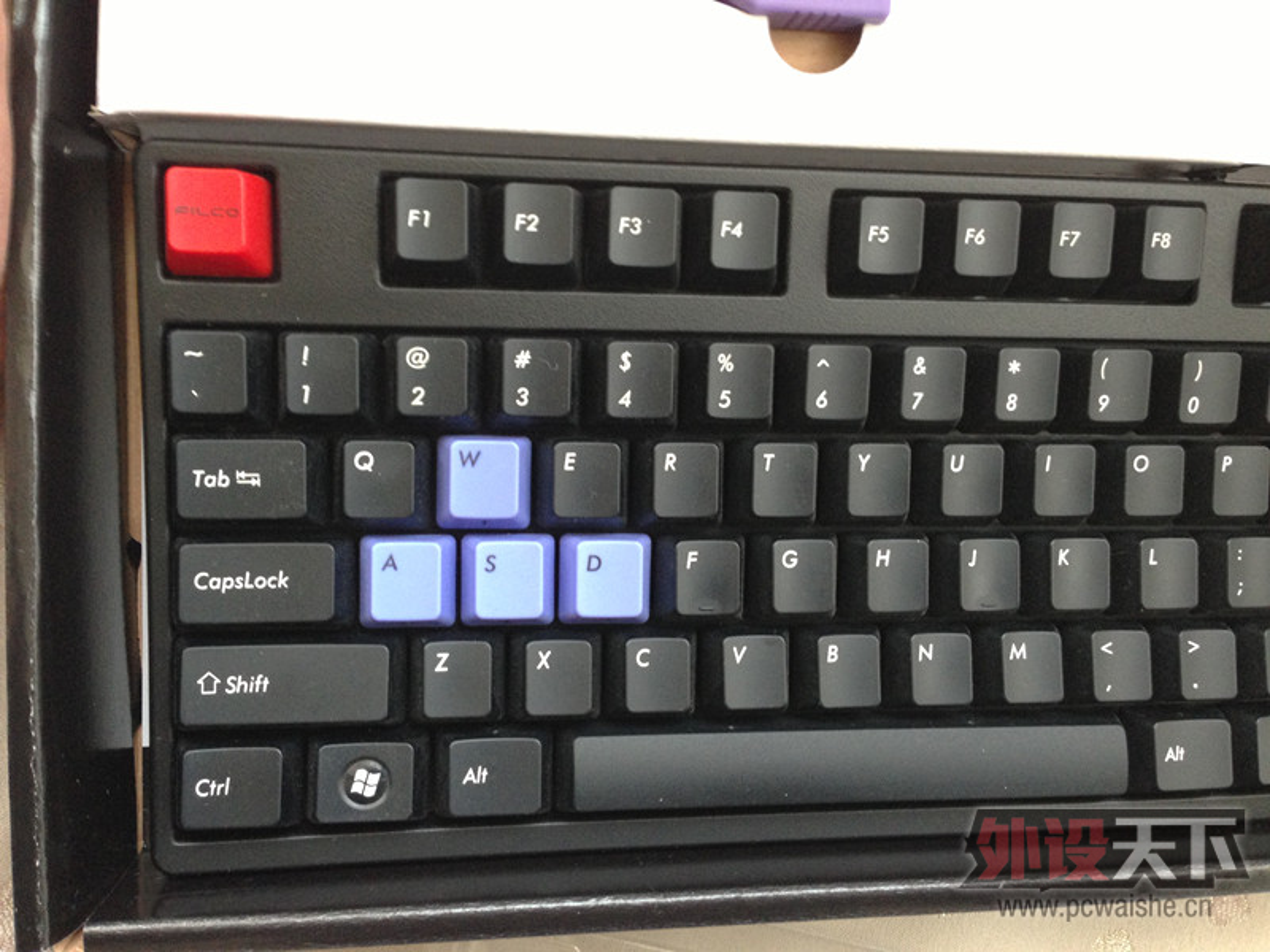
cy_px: 476
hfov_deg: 55.4
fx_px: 1211
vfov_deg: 42.9
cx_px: 635
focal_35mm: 33
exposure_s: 1/20
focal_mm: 4.13
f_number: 2.4
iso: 200
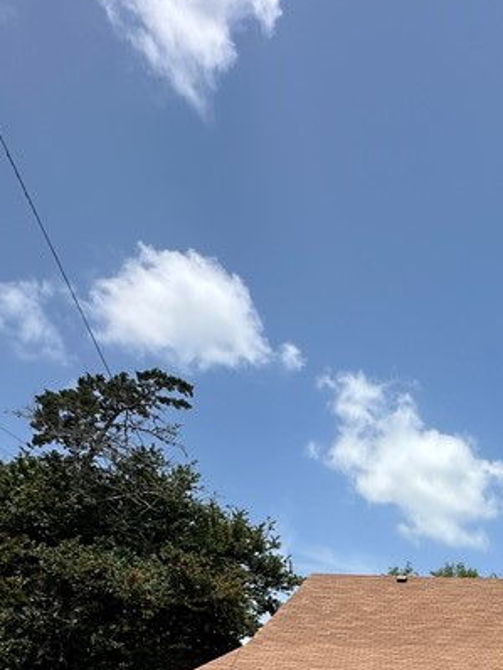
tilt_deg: +3.9
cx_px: 590
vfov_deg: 41.4
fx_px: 697
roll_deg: -0.8
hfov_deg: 33.1
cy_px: 729
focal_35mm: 36
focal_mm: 2.22
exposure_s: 1/2174
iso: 40
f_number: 2.2
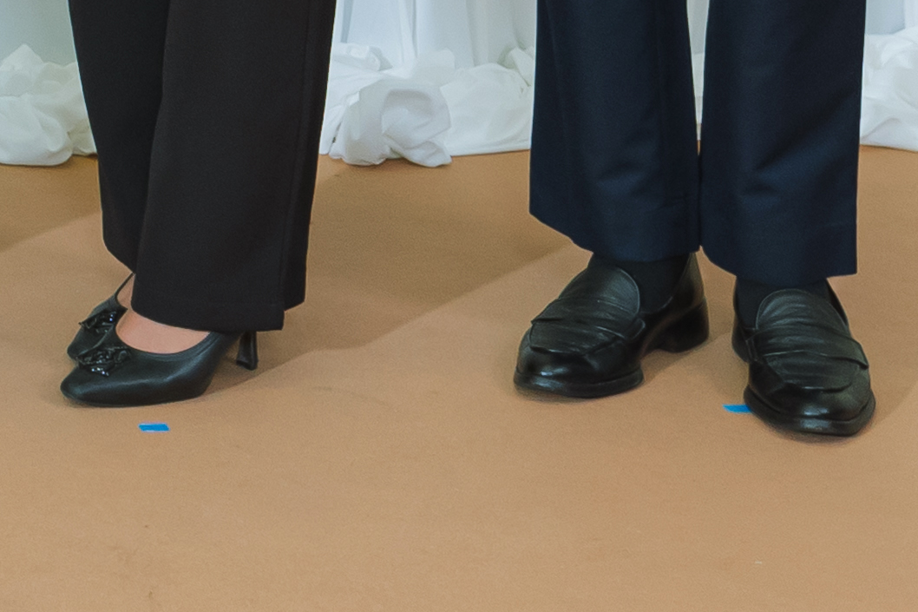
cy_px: -1045
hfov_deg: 11.8
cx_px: -793
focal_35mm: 160
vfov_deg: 7.7
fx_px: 4079
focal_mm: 29
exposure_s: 1/125
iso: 800
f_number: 4.5
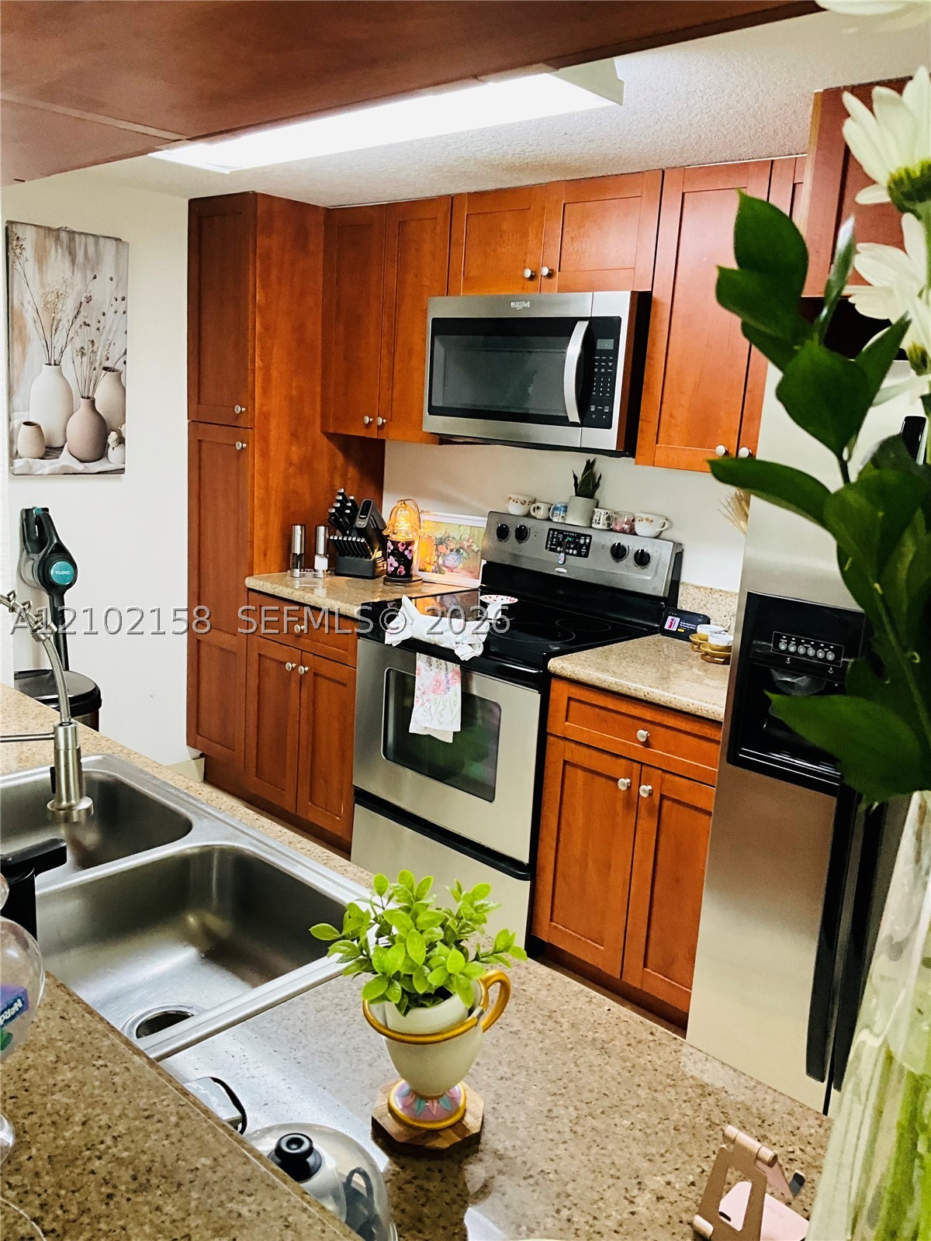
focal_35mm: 29
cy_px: 620
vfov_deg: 61.7
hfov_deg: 48.2
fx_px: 1040
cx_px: 466
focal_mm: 3
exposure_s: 1/60
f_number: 1.8
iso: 160
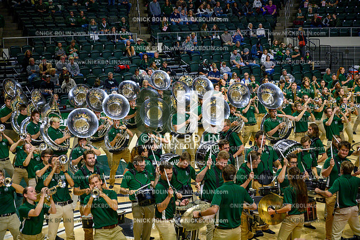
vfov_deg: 19.5
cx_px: 180
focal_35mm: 70
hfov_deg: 28.8
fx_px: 700
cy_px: 120
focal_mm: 70
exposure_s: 1/800
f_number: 4.5
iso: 3200
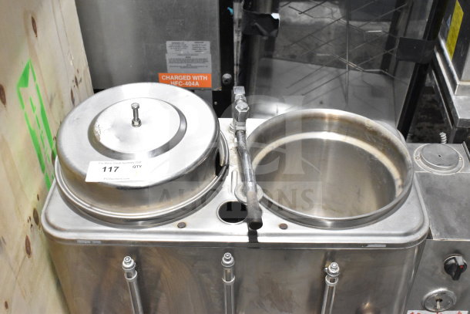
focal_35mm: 44
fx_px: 568
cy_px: 157
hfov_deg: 45.0
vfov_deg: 30.9
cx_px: 235
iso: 6400
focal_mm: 29
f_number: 9
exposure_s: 1/320
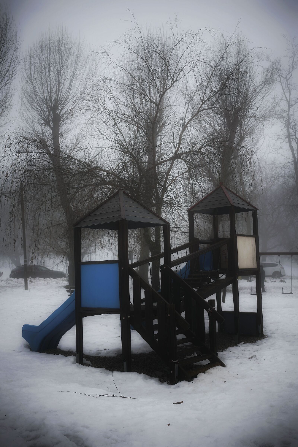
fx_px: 435
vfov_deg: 54.4
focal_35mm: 35
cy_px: 224
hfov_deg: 37.9
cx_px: 149
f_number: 2.8
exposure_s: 1/125
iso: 100
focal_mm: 35
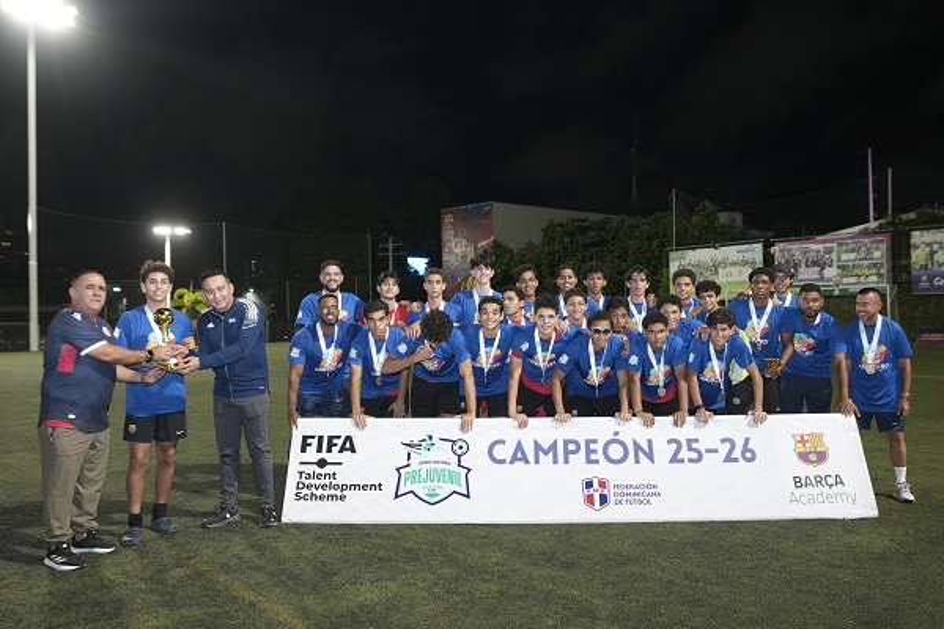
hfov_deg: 61.9
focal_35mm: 30
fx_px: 787
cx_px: 472
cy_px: 314
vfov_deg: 43.6
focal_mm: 20
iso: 1250
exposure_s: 1/100
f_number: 2.8
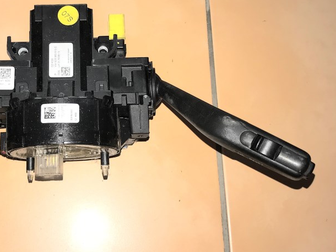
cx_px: 68
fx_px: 456
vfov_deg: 30.8
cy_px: 104
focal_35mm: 47
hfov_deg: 38.9
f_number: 1.8
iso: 25
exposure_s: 1/33
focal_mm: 3.99
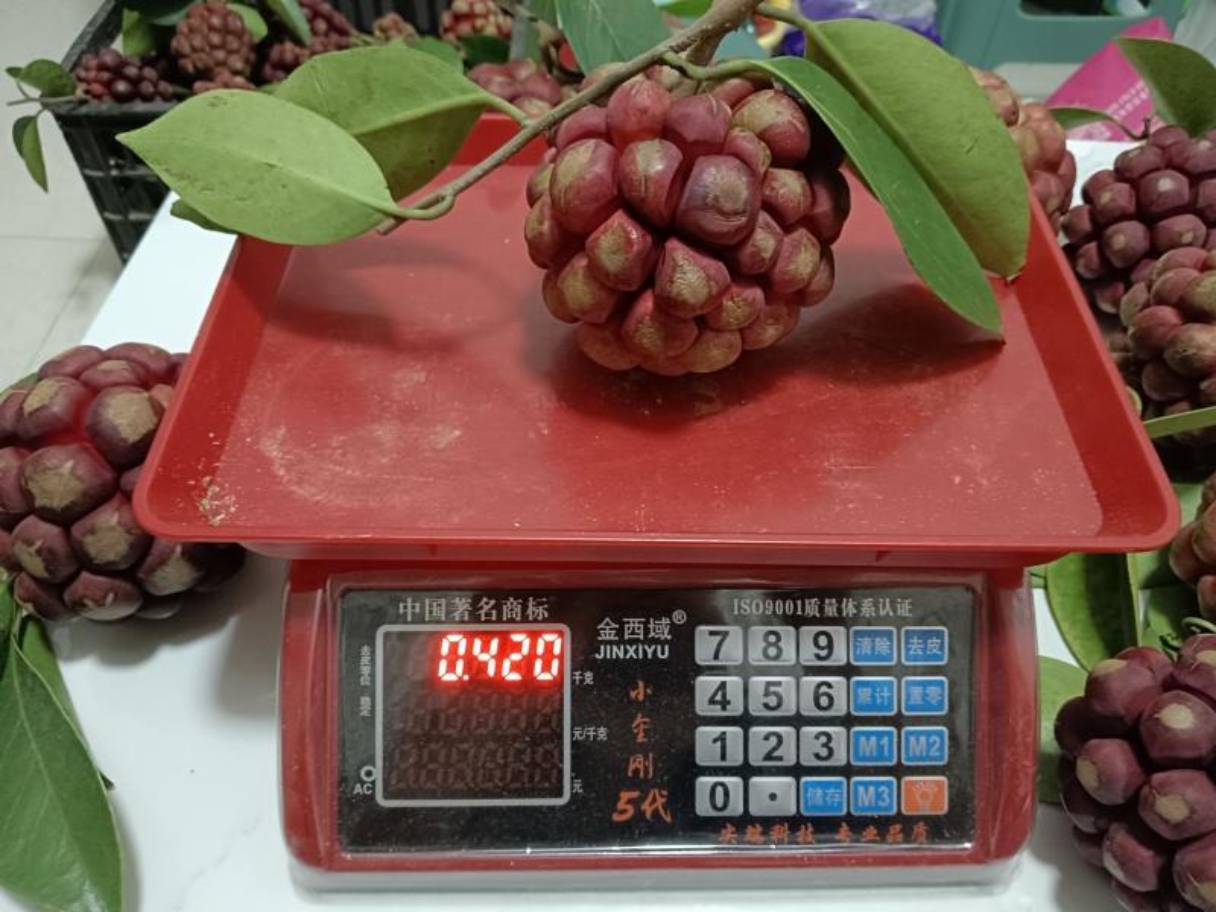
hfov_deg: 67.3
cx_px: 608
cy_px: 456
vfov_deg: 53.1
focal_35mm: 26
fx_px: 913
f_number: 1.8
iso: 2863
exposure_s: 1/16.7
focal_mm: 4.05
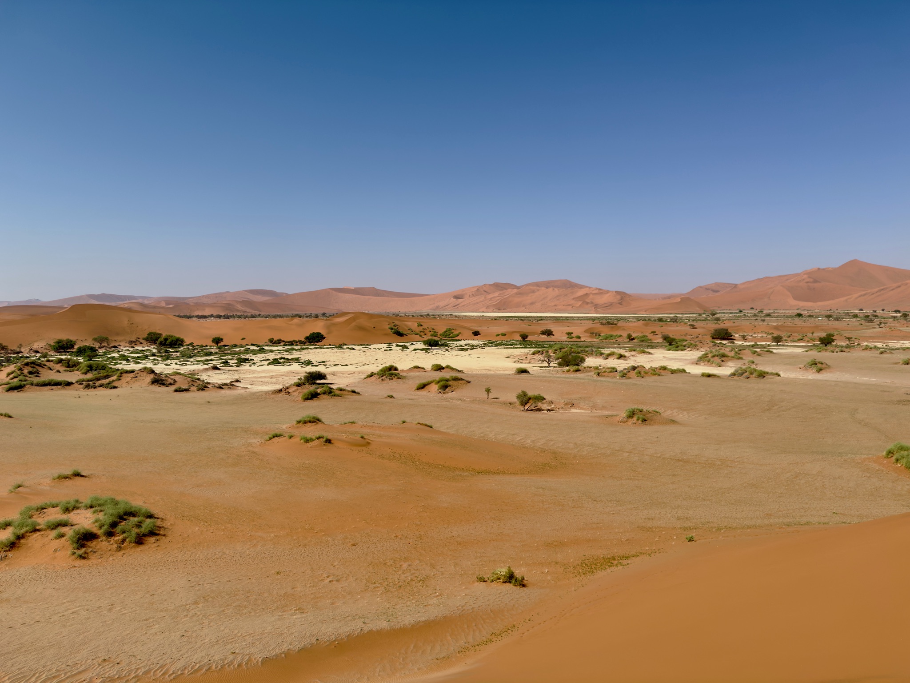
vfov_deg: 56.8
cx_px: 455
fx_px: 631
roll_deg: +0.7
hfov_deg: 71.6
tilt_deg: -3.6
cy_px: 342
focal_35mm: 24
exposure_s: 1/9434
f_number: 1.78
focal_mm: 6.76
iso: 100
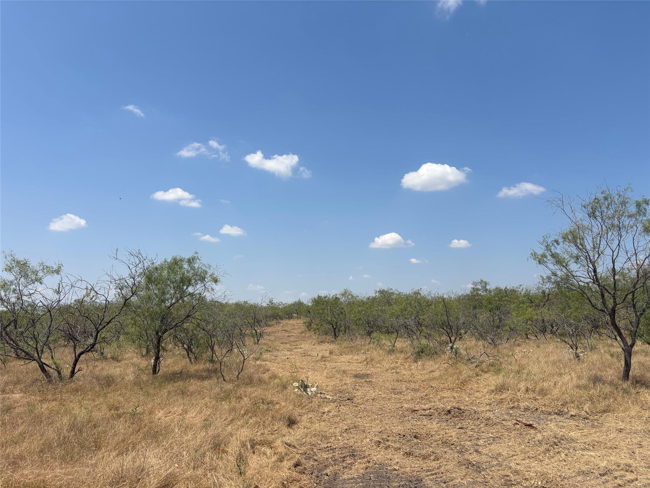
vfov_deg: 53.1
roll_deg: +2.3
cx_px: 325
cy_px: 244
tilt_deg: +8.6
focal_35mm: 26
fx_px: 488
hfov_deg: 67.3
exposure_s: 1/5076
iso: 50
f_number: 1.6
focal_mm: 5.96
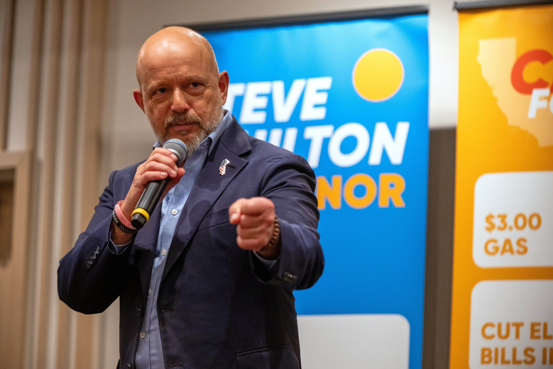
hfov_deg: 17.6
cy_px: 184
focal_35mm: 116
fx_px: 1782
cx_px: 276
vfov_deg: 11.8
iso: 4000
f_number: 3.2
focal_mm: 116
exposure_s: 1/250
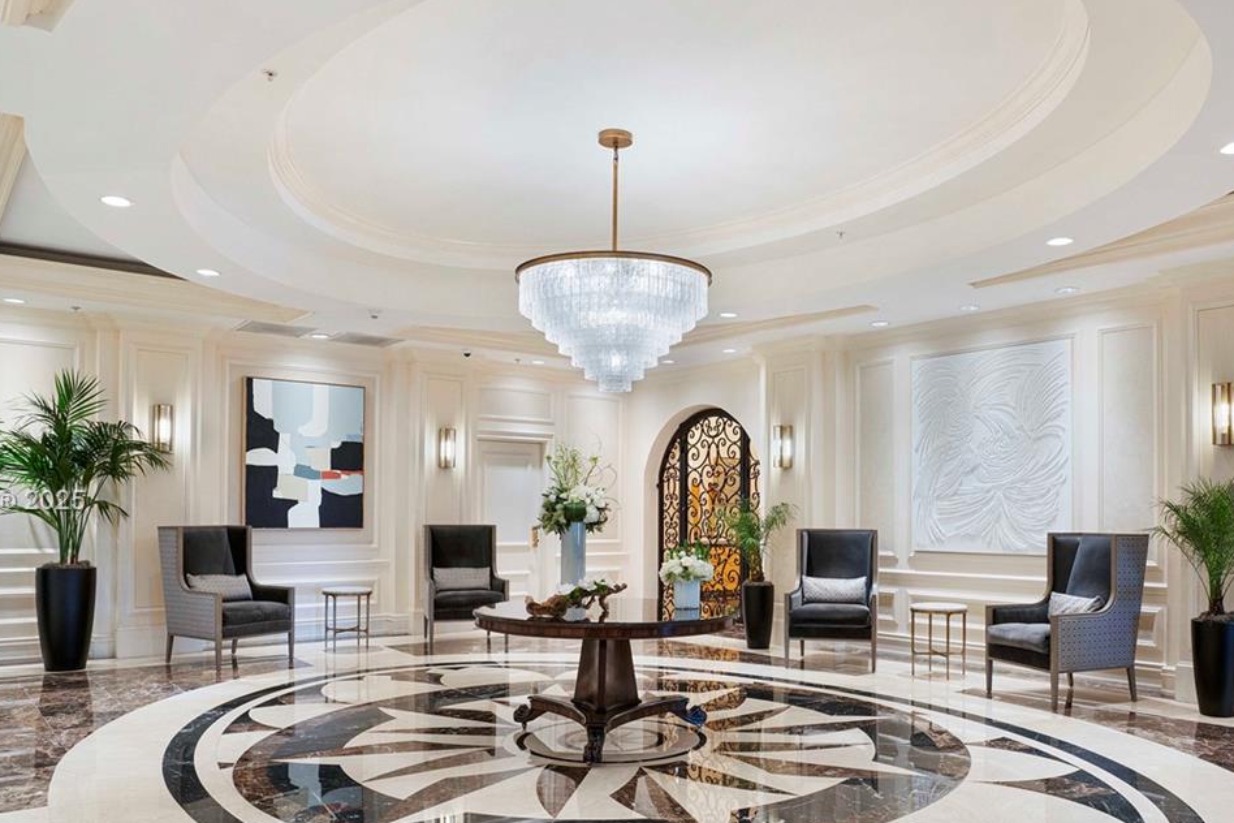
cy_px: 503
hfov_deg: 67.0
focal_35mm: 27
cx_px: 711
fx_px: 925
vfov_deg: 47.6
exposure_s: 1/10
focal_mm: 16
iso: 400
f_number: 8
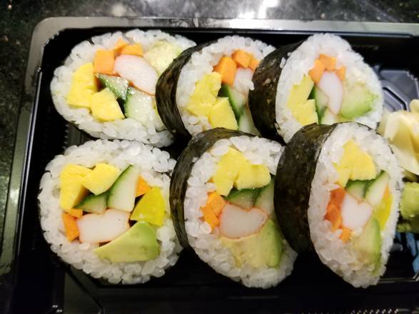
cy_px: 157
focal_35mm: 26
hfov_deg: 67.3
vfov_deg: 53.0
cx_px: 210
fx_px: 315
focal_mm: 4.25
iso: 400
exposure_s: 1/10
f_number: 1.7
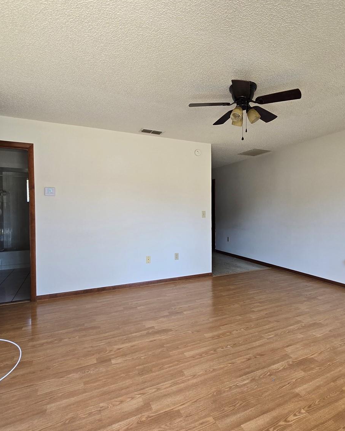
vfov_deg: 86.4
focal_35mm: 18
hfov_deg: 73.5
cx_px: 195
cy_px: 219
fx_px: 230
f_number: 2.2
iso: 80
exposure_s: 1/60
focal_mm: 2.2
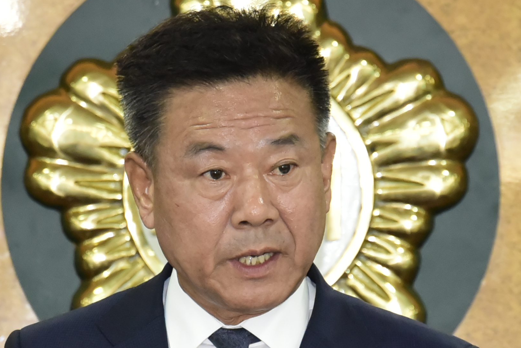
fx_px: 11247
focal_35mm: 777
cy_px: 287
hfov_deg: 2.7
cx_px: 233
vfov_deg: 1.8
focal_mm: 210
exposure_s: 1/250
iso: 3200
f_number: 5.6
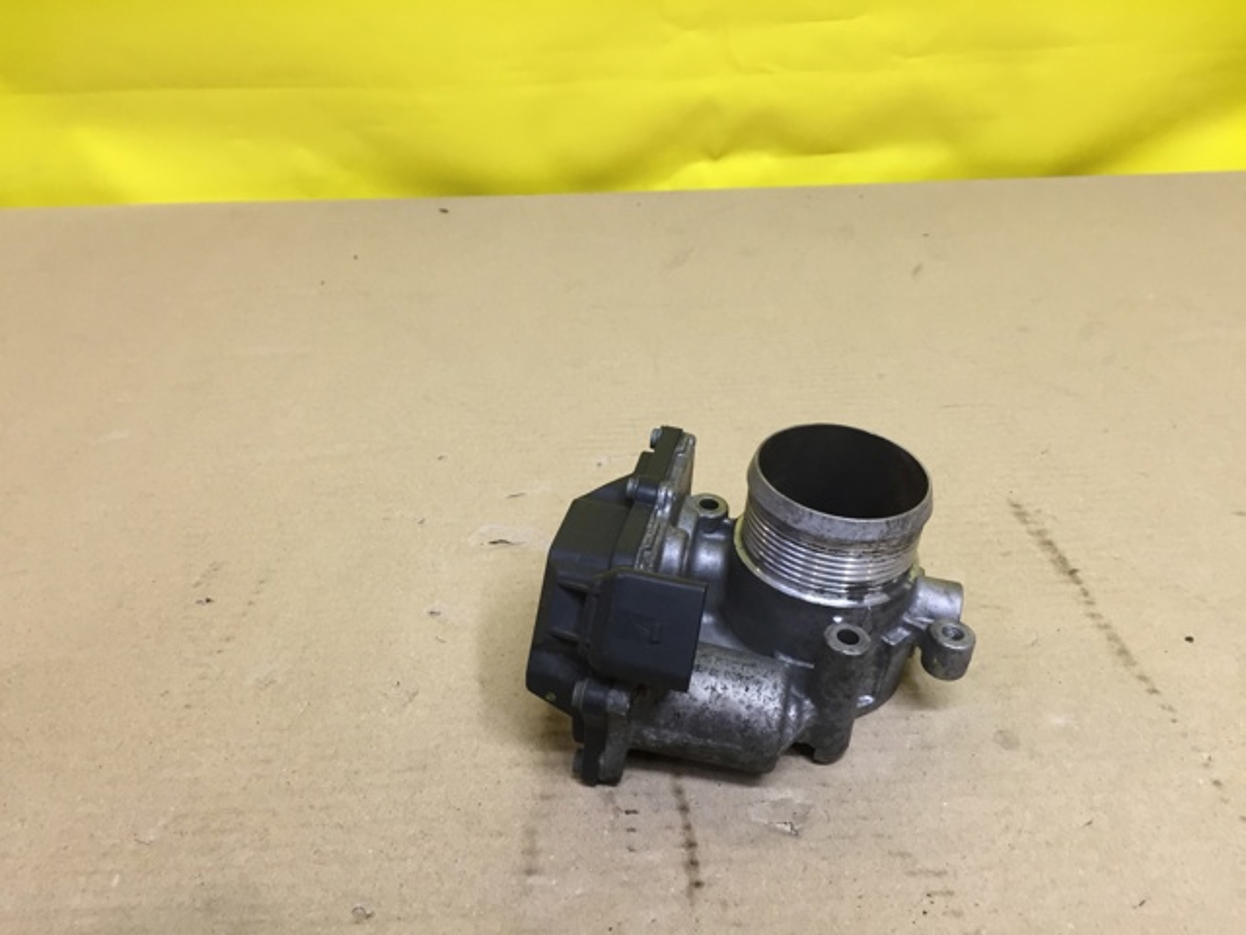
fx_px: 1044
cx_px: 623
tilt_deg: -31.4
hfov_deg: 61.7
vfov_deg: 48.2
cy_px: 468
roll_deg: +0.4
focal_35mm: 29
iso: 50
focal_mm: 4.15
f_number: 2.2
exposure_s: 1/33
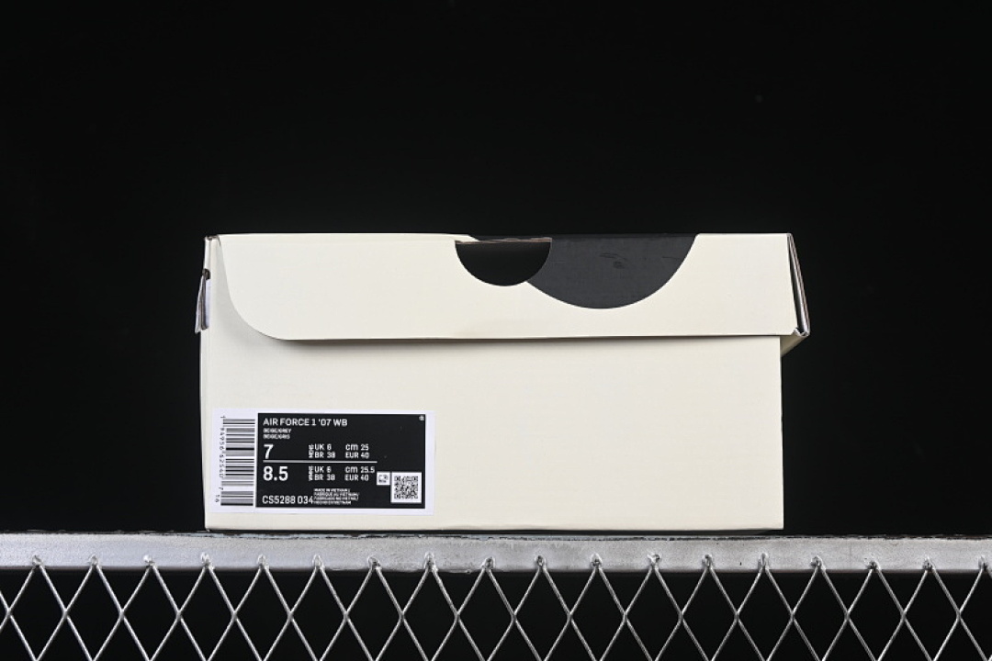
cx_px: 496
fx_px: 2067
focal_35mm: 75
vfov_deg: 18.2
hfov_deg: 27.0
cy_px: 330
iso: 160
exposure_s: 1/80
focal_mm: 50
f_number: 8
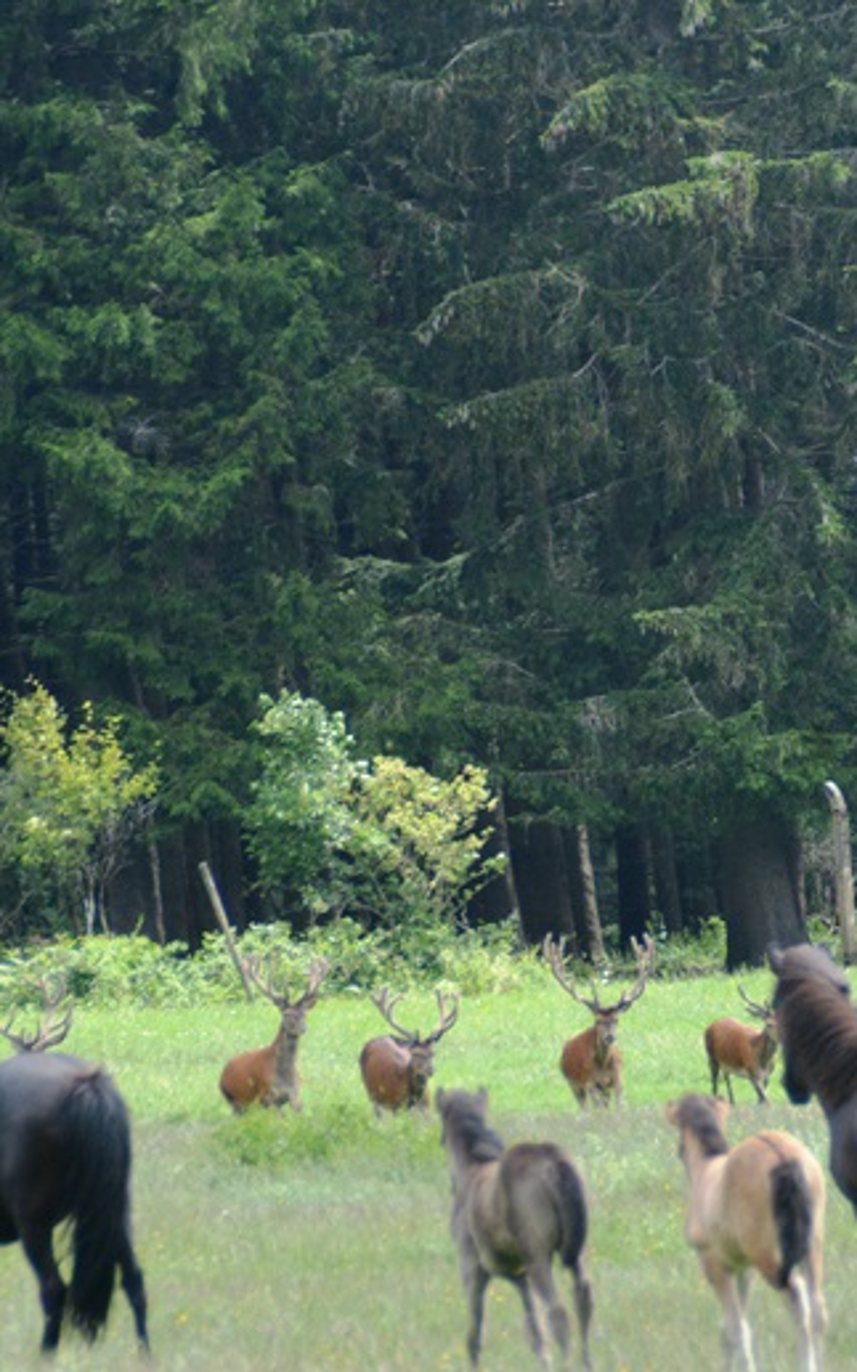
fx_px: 22652
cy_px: 710
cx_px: 828
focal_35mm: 606
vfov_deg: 3.5
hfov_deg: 2.2
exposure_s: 1/1000
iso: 720
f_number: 6.3
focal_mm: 200
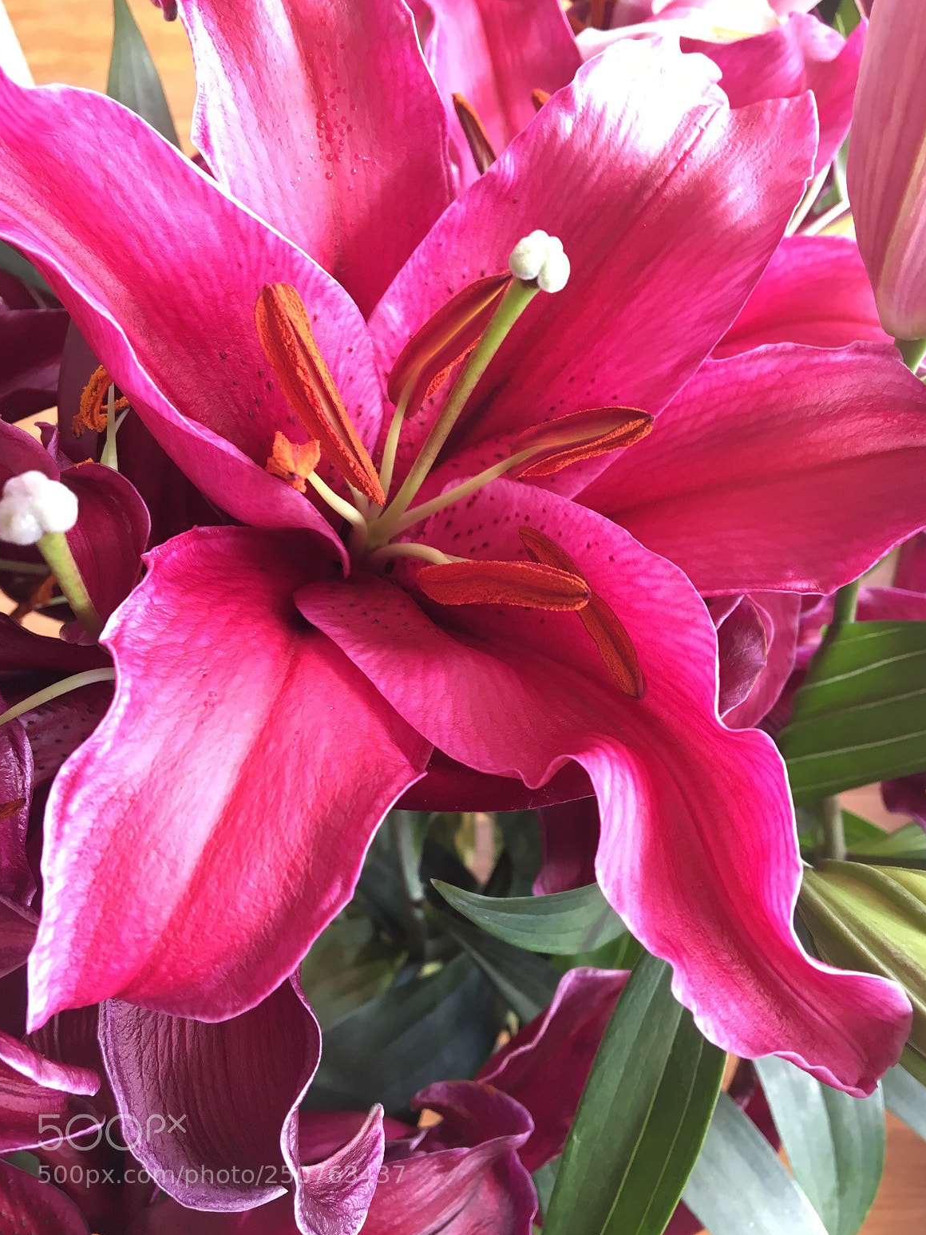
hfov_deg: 46.8
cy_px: 599
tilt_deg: -58.4
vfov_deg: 60.0
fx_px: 1070
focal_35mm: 30
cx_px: 467
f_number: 2.2
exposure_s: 1/30
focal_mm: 4.15
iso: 50
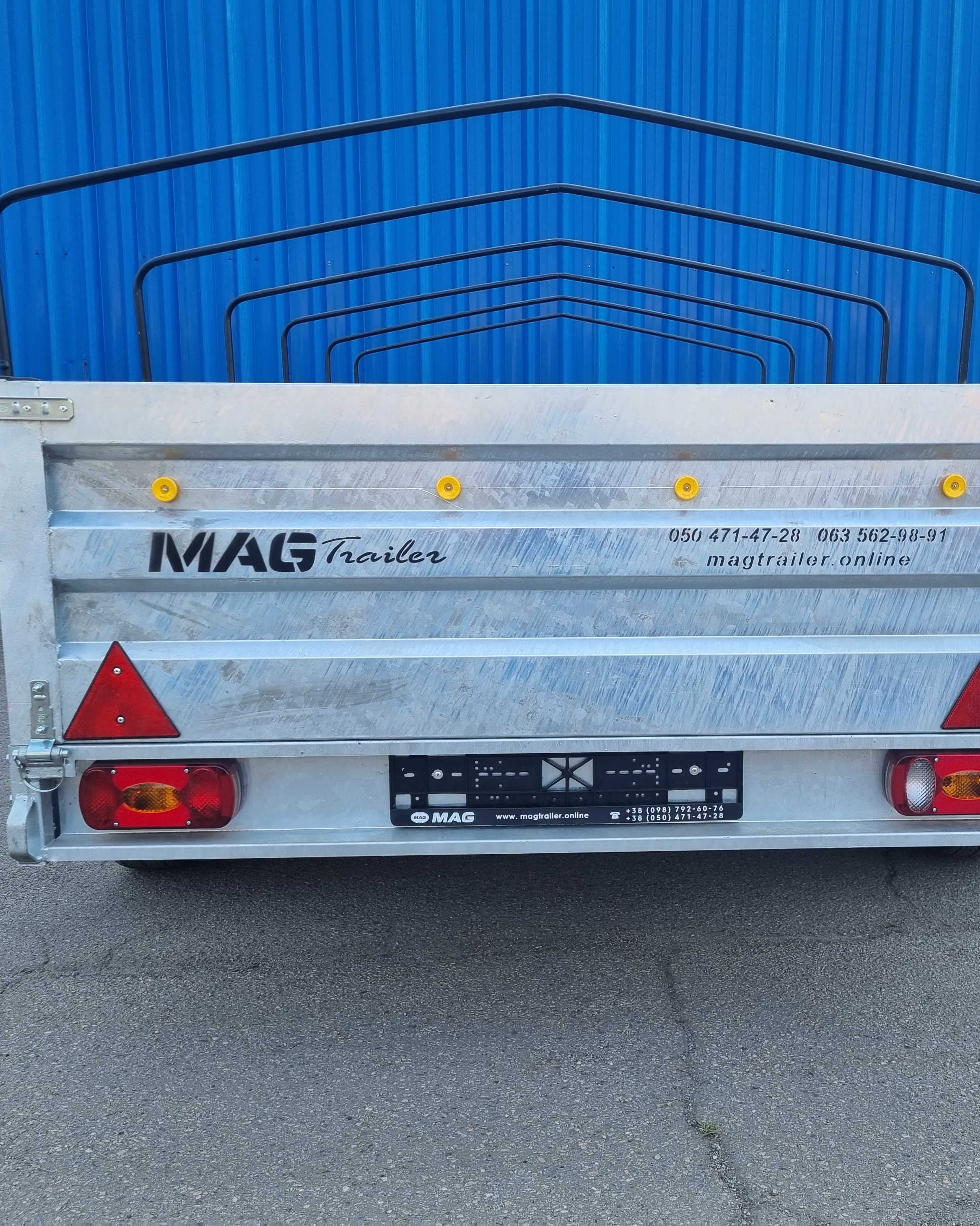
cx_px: 610
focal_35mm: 34
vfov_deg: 52.8
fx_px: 1233
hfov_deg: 43.0
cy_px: 613
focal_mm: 5.4
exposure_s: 1/398
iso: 50
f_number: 1.8
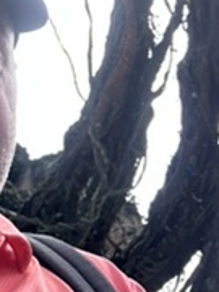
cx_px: -8
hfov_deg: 17.9
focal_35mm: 80
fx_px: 675
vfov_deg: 23.8
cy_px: 31
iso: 25
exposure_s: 1/229
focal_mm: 2.69
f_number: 1.9
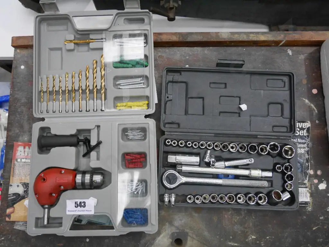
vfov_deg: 53.1
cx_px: 164
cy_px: 124
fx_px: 247
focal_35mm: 26
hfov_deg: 67.3
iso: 3200
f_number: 4
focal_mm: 13
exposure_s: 1/200
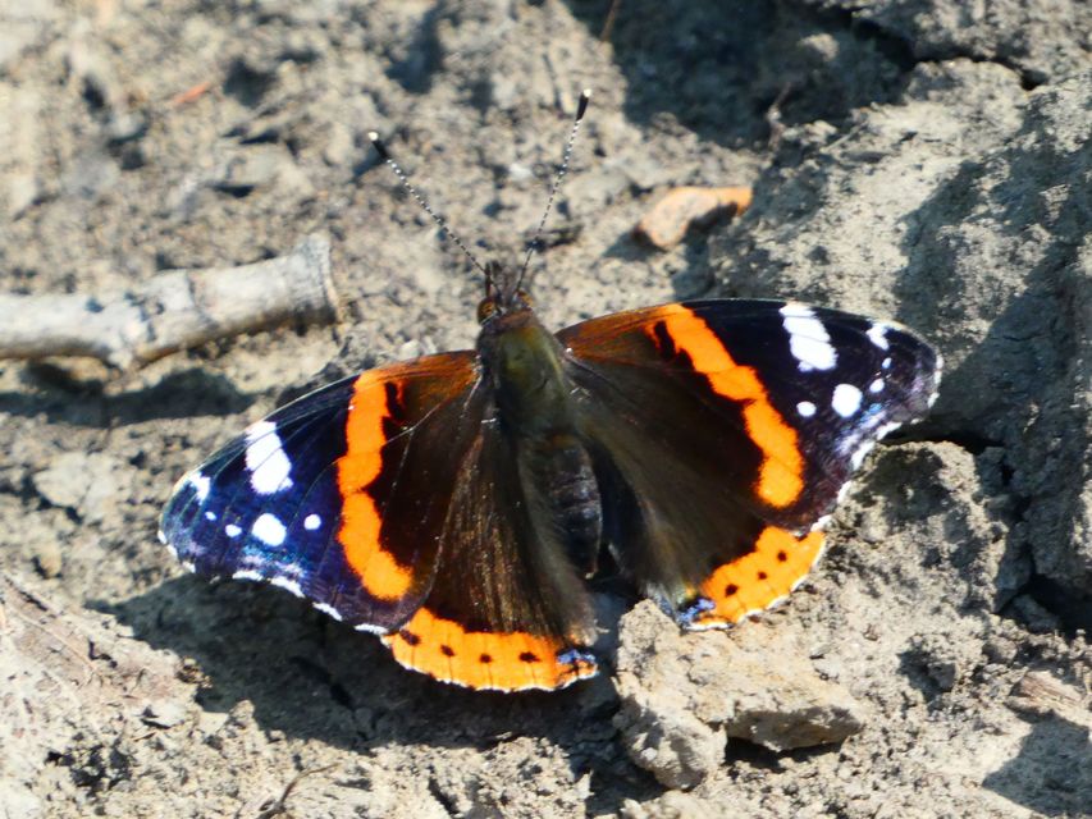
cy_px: 410
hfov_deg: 1.9
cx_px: 546
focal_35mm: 1060
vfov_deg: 1.4
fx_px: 33444
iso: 400
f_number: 5.7
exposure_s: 1/125
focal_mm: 189.9
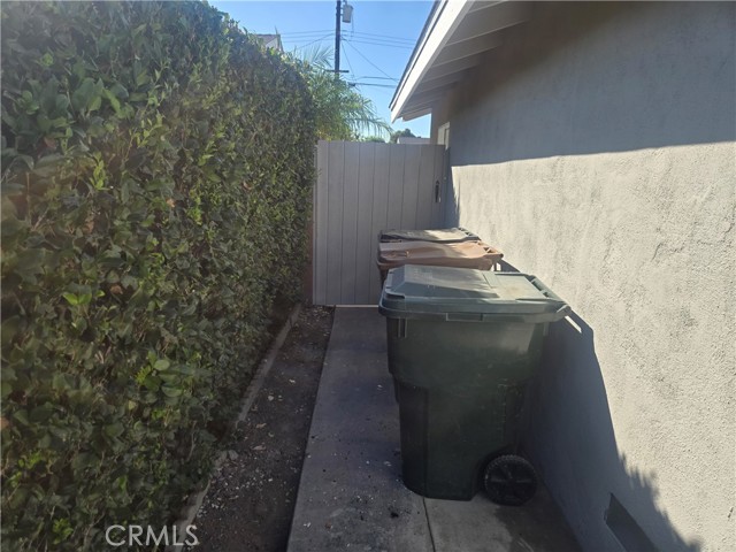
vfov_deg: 58.9
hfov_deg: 73.9
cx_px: 368
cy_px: 276
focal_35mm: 23
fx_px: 489
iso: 25
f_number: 1.8
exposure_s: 1/1041
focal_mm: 5.4
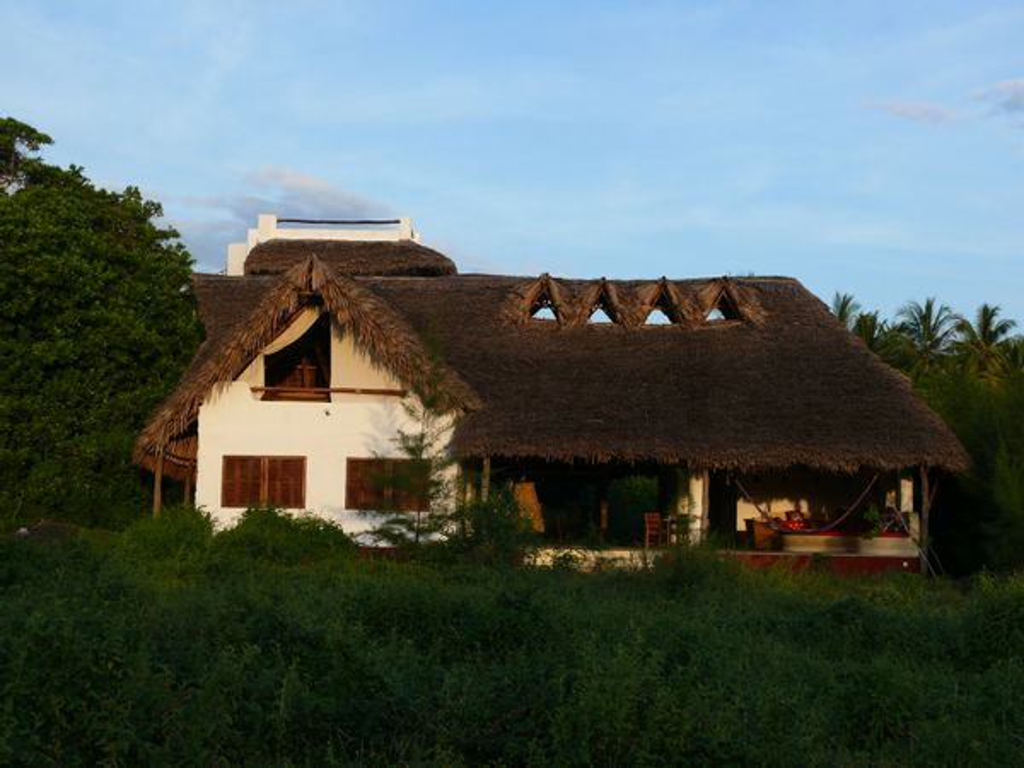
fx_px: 1657
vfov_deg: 26.1
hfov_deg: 34.3
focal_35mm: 56
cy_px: 384
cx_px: 512
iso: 100
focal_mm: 11.2
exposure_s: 1/200
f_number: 5
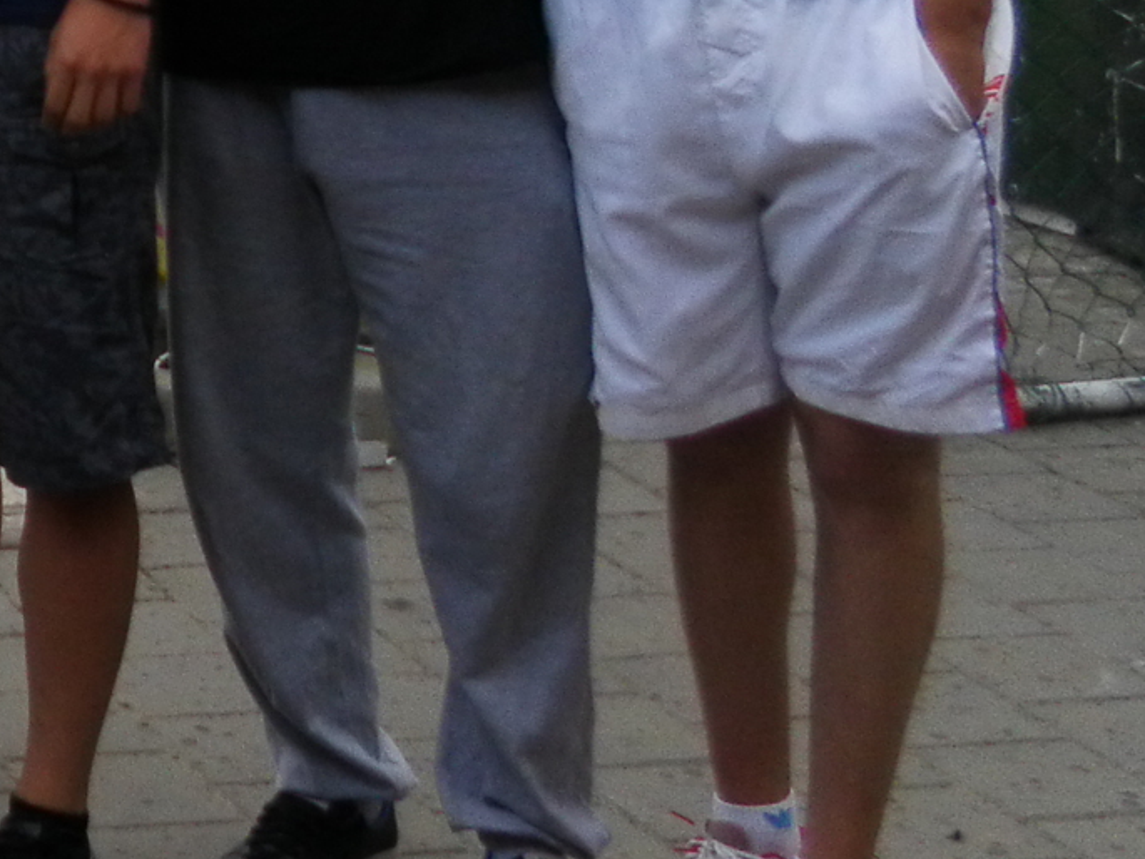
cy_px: -374
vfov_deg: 13.3
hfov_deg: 16.3
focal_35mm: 106
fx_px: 3507
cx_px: -751
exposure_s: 1/160
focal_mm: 4.9
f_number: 3.2
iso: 80
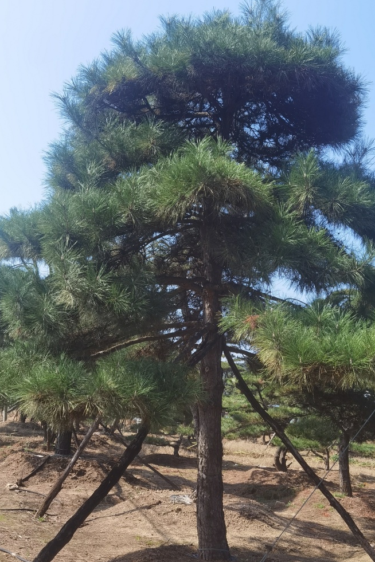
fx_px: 672
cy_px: 302
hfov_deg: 31.2
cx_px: 197
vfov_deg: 45.4
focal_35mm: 43
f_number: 1.9
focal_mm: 6.71
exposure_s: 1/2227
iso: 50
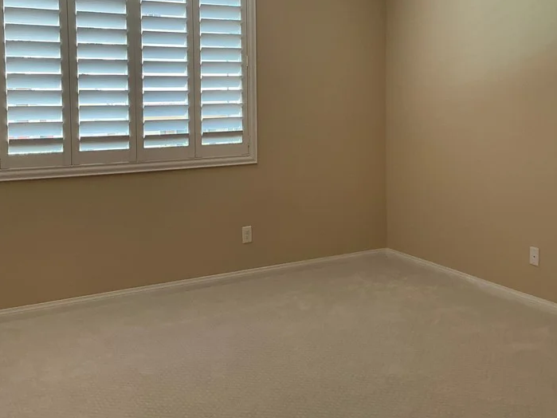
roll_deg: +1.1
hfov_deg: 45.8
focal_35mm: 41
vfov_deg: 34.7
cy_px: 126
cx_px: 292
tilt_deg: -2.5
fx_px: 660
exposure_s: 1/60
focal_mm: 3
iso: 64
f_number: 1.8
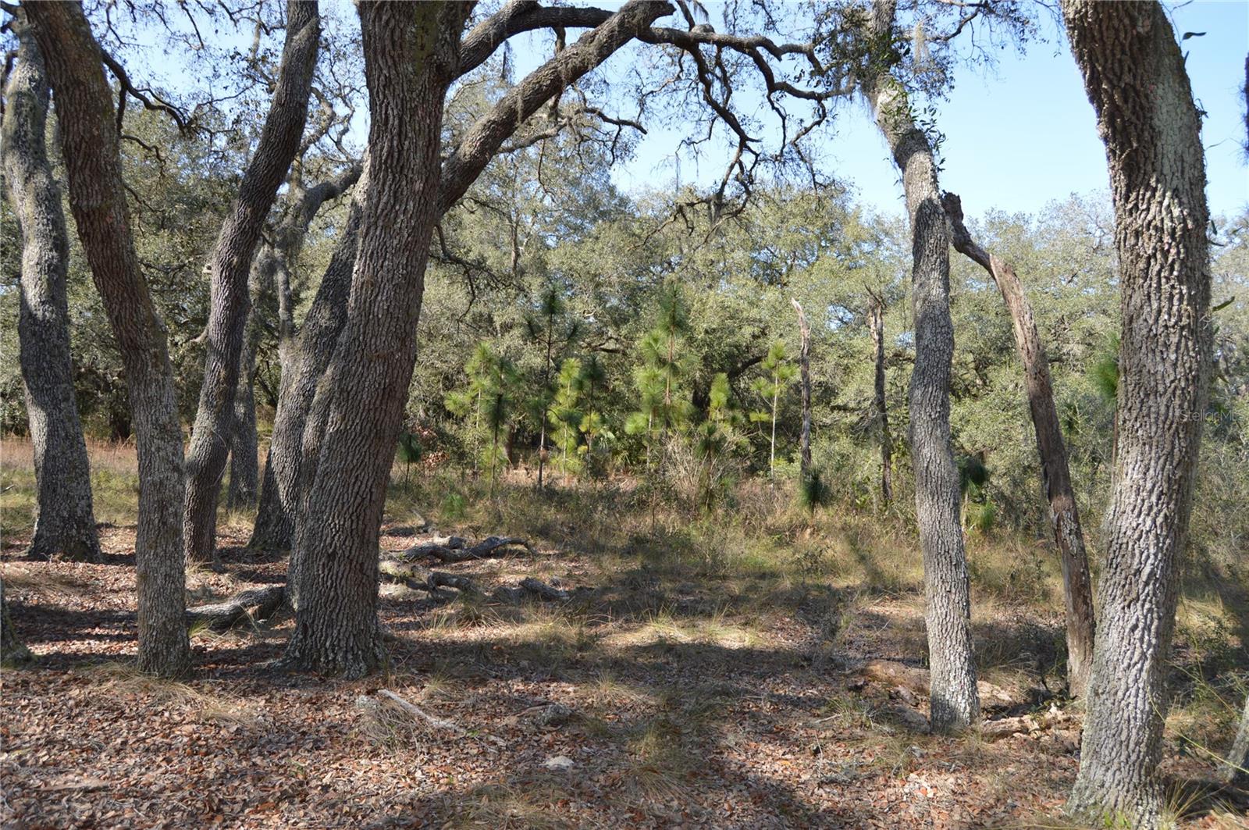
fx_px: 936
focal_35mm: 27
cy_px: 415
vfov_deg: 47.8
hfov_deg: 67.4
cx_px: 624
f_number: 5
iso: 100
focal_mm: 18
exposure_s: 1/200
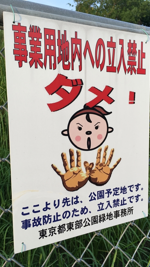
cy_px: 135
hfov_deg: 36.6
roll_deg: +0.8
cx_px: 83
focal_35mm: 32
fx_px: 226
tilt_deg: -4.4
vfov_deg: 61.0
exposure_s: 1/370
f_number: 2.2
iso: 25
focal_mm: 4.15
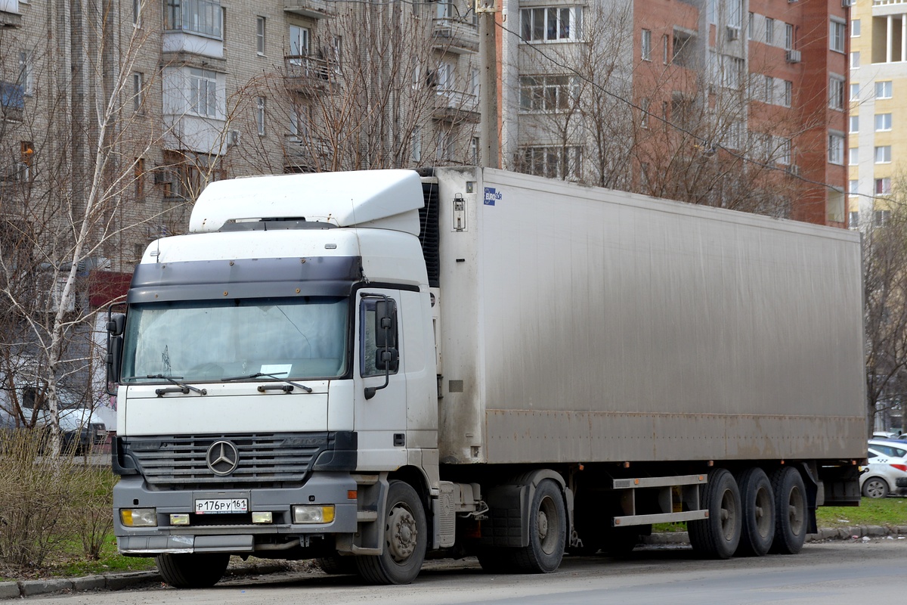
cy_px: 302
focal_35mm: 112
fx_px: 2834
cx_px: 454
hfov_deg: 18.2
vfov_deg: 12.2
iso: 200
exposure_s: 1/250
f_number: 8
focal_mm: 75
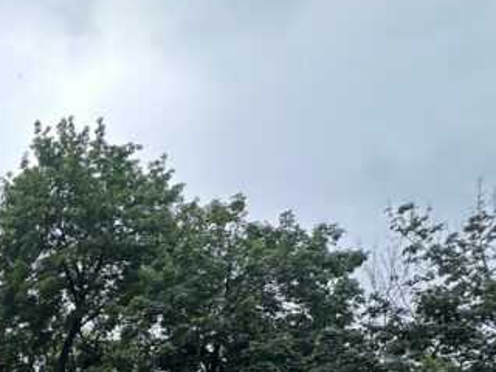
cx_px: -11
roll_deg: +0.7
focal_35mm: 35
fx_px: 502
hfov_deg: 44.1
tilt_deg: +6.1
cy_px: 423
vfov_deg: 34.3
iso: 40
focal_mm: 2.22
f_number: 2.2
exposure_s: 1/209
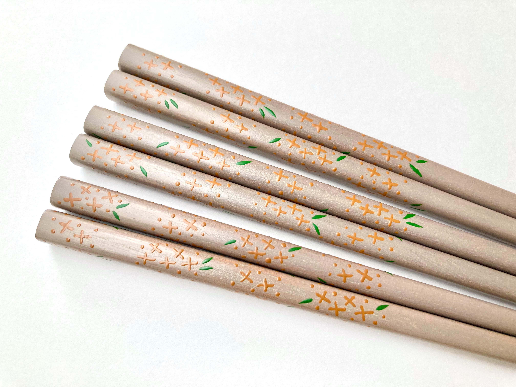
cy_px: 194
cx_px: 258
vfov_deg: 49.7
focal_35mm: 28
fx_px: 417
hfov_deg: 63.4
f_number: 1.8
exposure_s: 1/220
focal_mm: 3.99
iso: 20
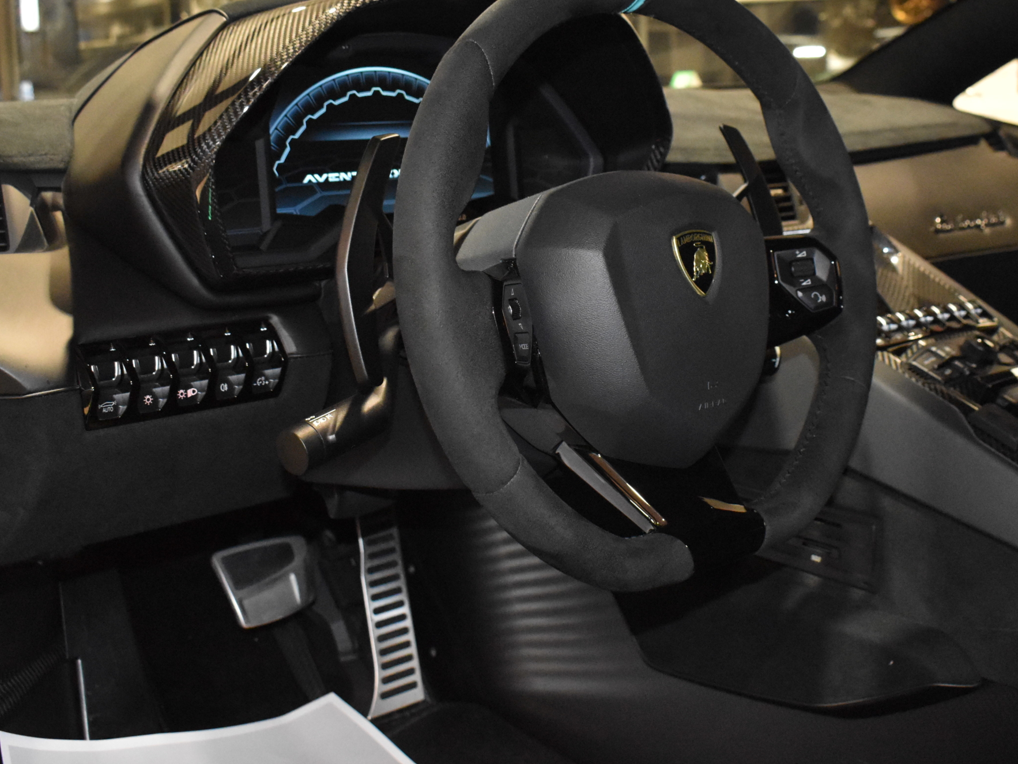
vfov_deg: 31.5
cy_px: 323
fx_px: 1353
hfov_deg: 41.2
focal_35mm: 46
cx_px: 555
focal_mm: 22
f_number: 5
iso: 5000
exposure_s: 1/60
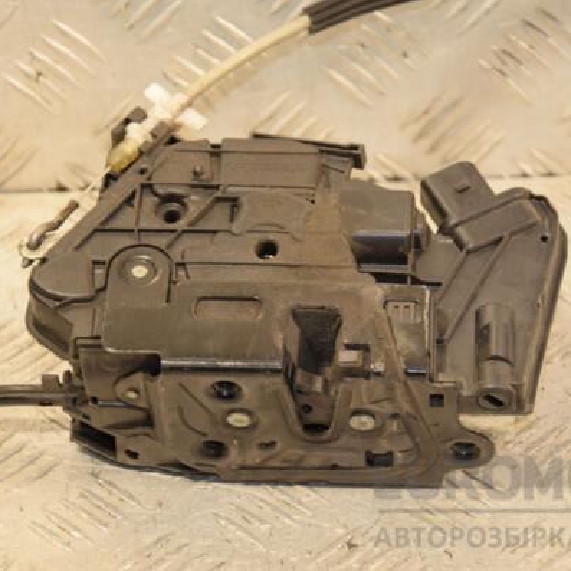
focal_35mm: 154
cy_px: 286
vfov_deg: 11.3
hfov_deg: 11.3
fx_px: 2874
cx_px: 347
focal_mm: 80
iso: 800
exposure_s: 1/100
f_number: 5.3
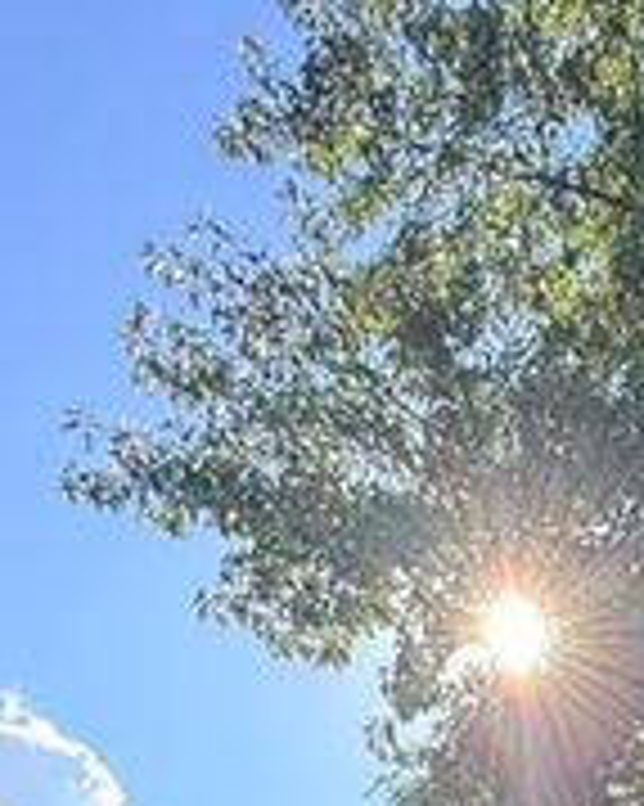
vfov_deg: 27.1
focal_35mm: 51
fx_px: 1216
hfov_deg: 27.8
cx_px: 658
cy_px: 1177
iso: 64
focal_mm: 2.22
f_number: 2.2
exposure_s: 1/479
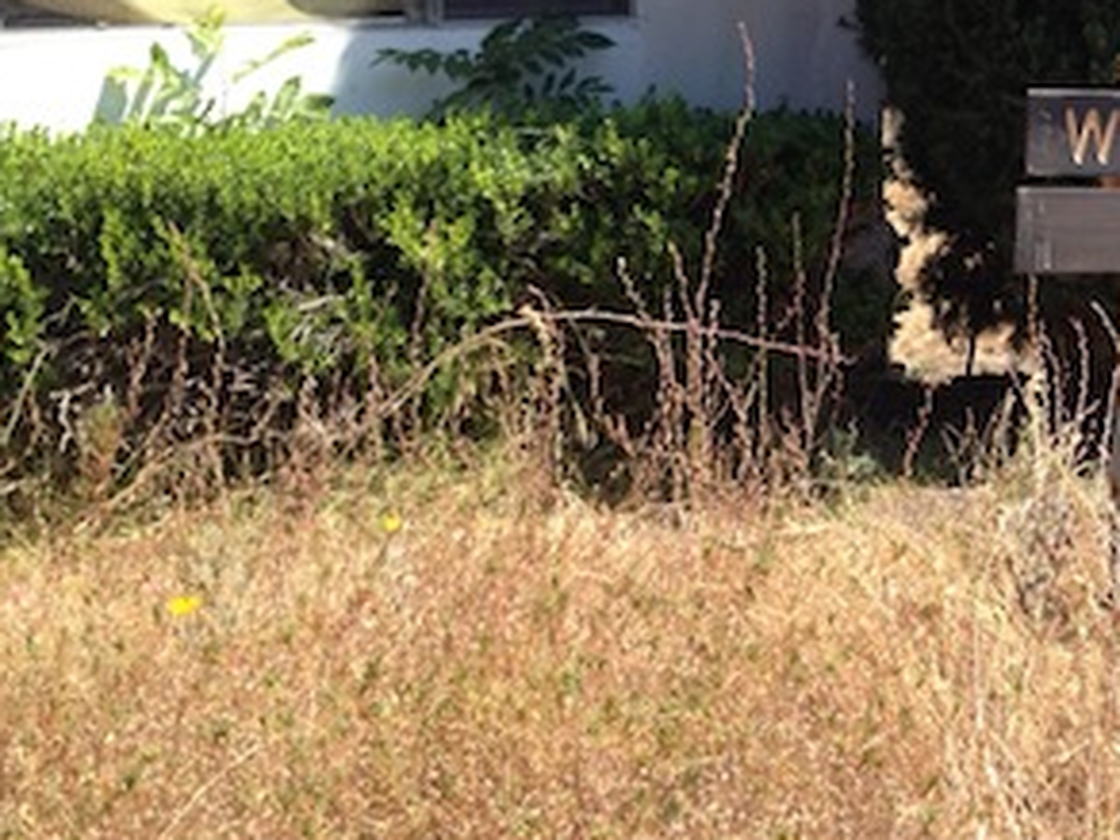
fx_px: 2330
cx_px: 1128
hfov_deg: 25.6
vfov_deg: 20.2
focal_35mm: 72
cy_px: 165
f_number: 2.4
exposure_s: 1/746
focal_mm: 4.28
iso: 64
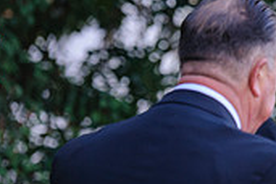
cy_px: 284
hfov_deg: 3.2
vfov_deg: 2.2
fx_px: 4853
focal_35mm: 633
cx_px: 506
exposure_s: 1/500
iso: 800
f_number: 4.8
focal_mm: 155
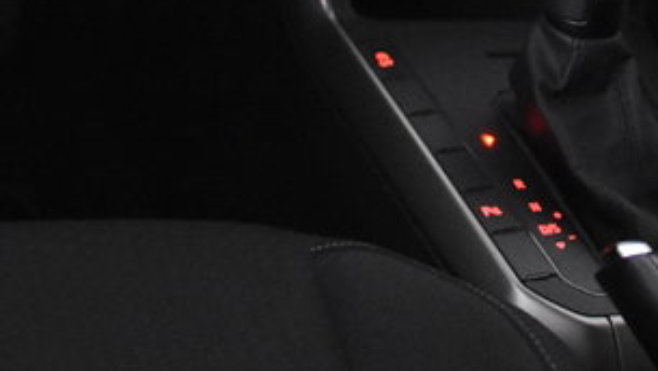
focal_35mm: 116
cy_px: -277
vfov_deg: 10.0
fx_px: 2025
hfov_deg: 17.7
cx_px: -86
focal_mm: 22
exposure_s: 1/30
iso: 7200
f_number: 3
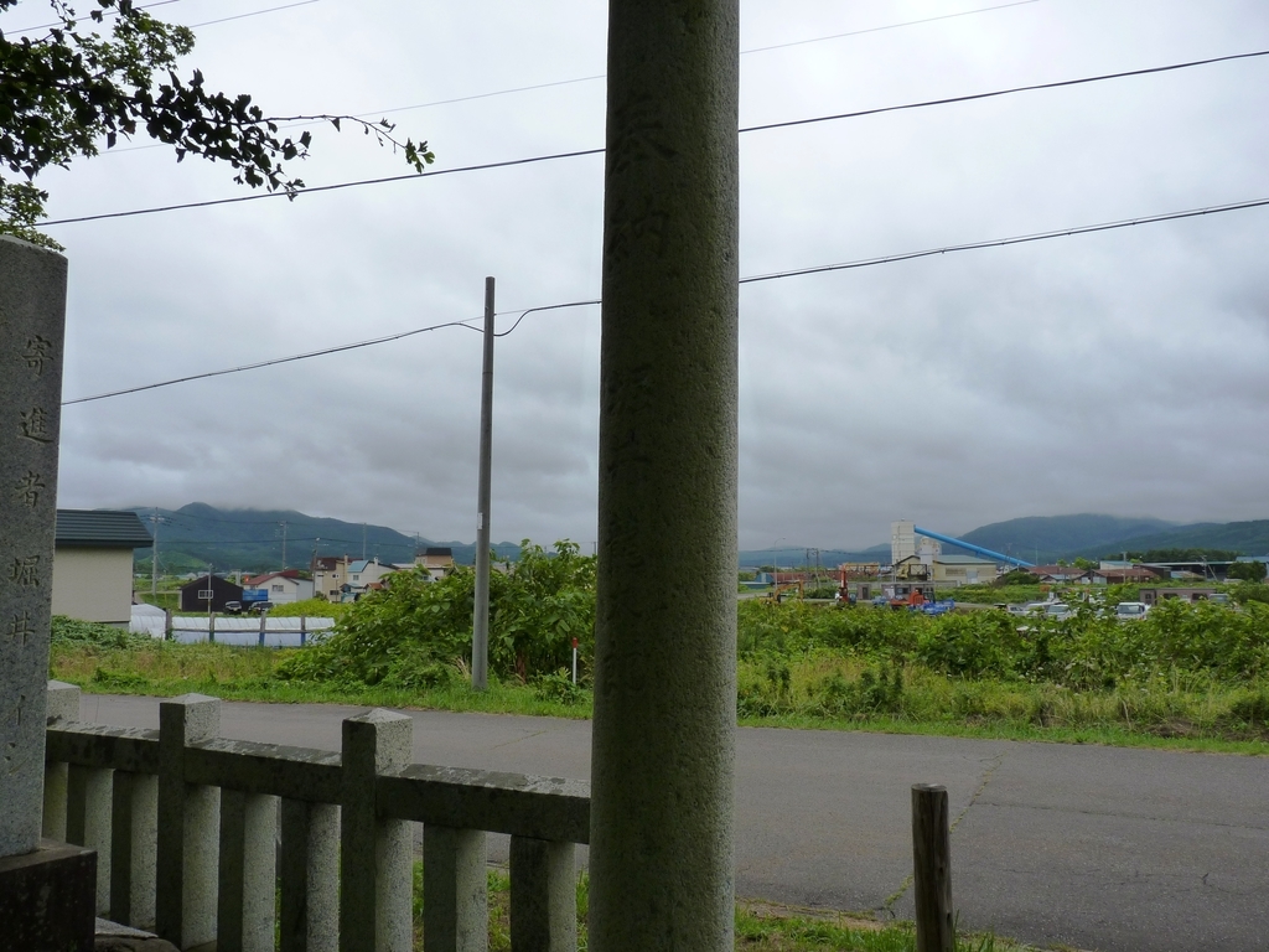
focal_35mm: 27
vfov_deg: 51.4
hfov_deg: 65.3
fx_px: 990
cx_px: 634
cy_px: 476
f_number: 5.6
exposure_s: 1/320
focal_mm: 4.8
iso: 125
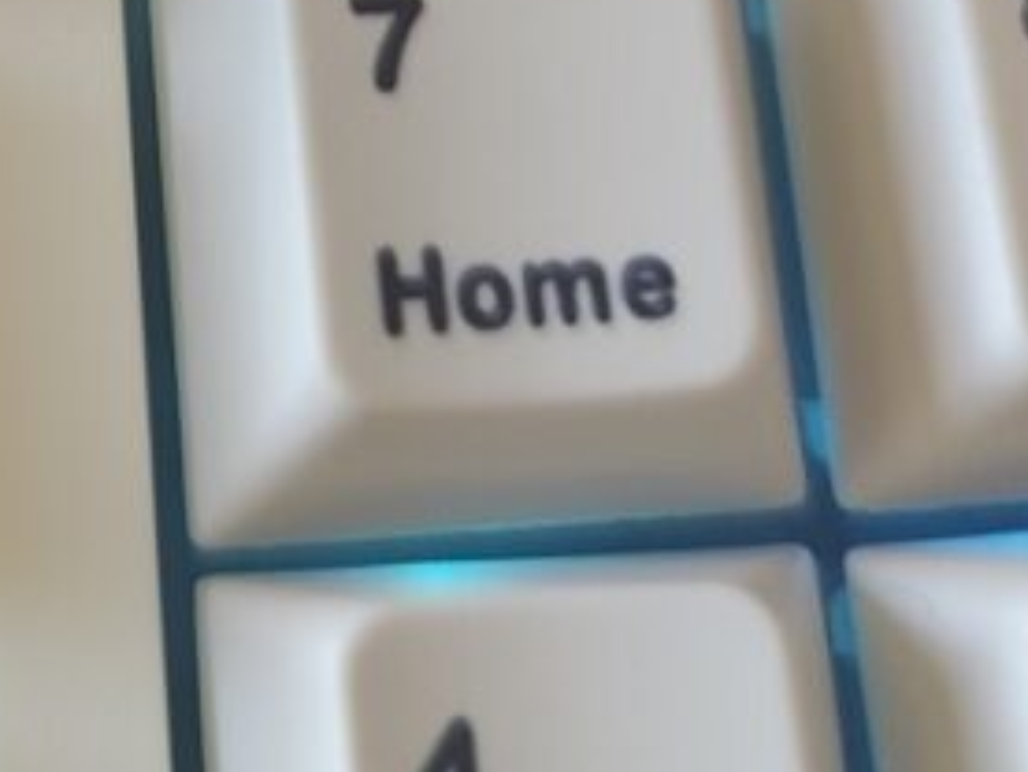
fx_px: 2525
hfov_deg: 21.9
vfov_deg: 15.2
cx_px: -82
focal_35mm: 85
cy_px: -586
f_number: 1.8
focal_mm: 6.06
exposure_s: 1/50
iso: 200
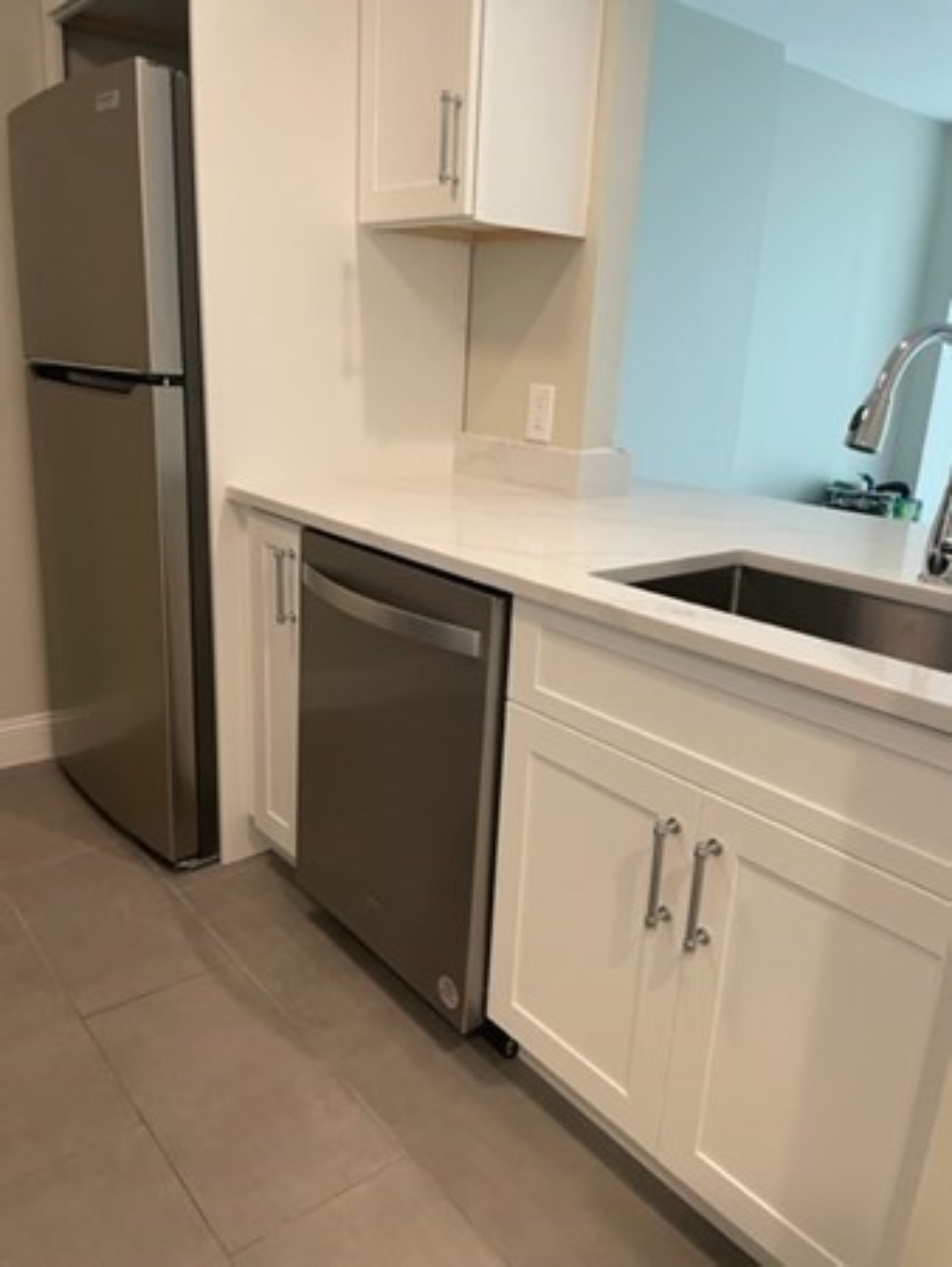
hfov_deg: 53.1
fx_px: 952
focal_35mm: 26
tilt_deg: -16.5
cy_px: 634
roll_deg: -3.3
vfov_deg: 67.3
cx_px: 476
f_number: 1.6
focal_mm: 4.2
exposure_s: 1/63
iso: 100
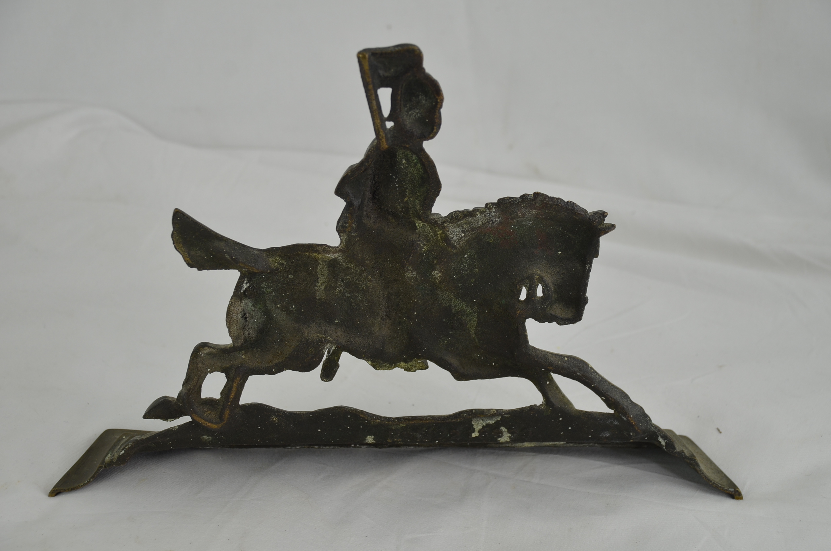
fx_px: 1797
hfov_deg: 26.0
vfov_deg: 17.4
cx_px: 416
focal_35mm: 78
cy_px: 276
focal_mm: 52
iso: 280
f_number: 5.6
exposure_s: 1/125
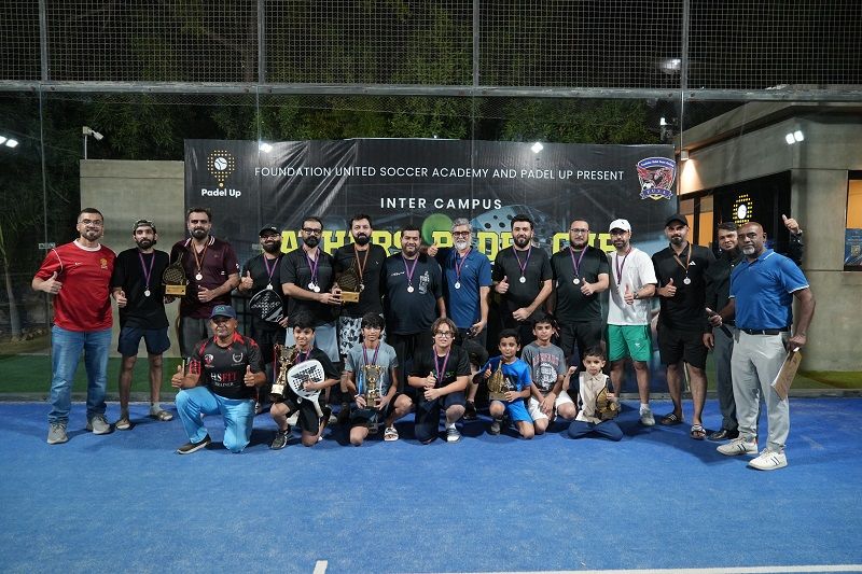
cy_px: 287
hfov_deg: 73.8
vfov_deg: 53.1
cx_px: 431
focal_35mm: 24
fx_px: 575
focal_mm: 24
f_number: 4
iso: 2000
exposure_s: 1/100
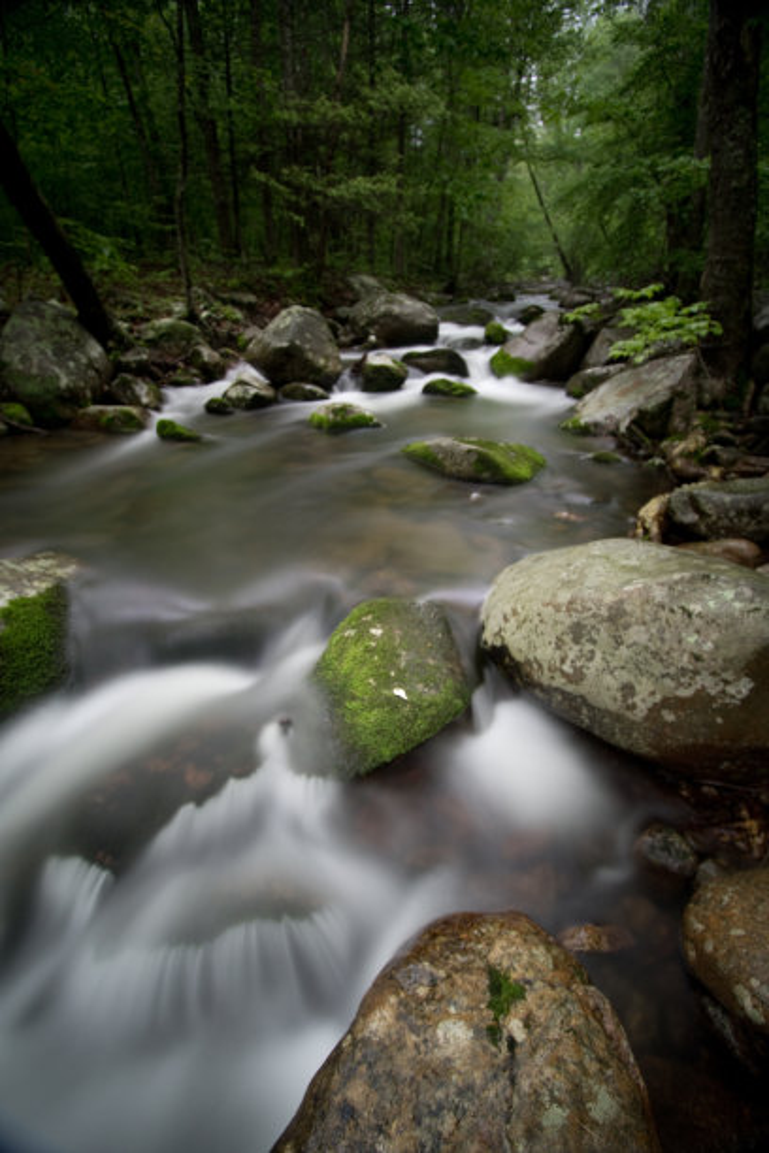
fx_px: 481
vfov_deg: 100.4
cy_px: 576
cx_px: 384
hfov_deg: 77.3
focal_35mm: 15
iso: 100
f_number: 4.5
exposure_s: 30
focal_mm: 10
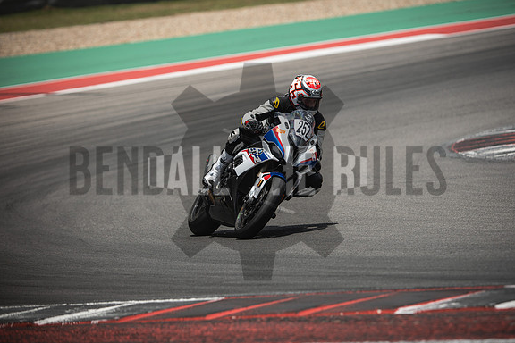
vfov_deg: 4.6
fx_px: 4320
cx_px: 258
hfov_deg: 6.8
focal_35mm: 302
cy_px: 172
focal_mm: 200
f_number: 2.8
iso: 125
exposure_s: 1/2000
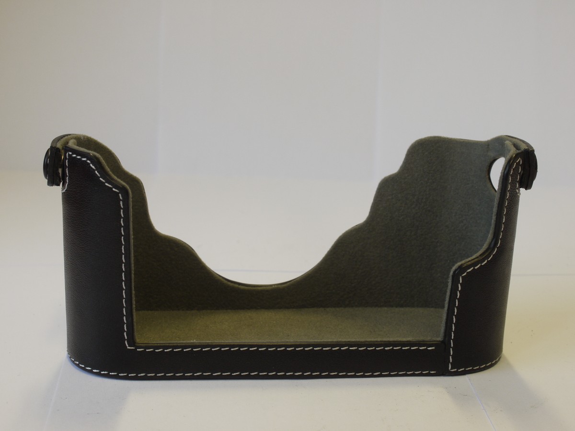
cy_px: 216
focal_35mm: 60
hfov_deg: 32.2
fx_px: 997
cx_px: 288
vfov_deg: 24.4
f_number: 8
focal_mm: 30
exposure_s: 1/40
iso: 320
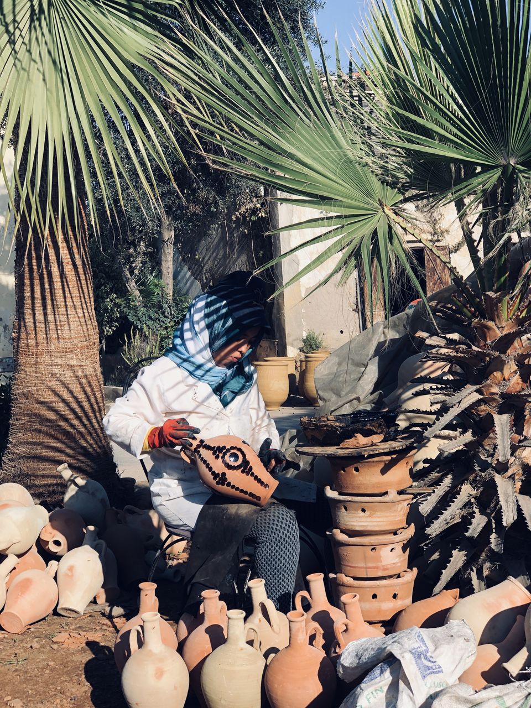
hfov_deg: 25.7
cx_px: 266
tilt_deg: -1.9
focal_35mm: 57
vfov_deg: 33.8
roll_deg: +3.3
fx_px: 1166
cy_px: 354
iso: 20
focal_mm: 6.6
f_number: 2.8
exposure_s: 1/666
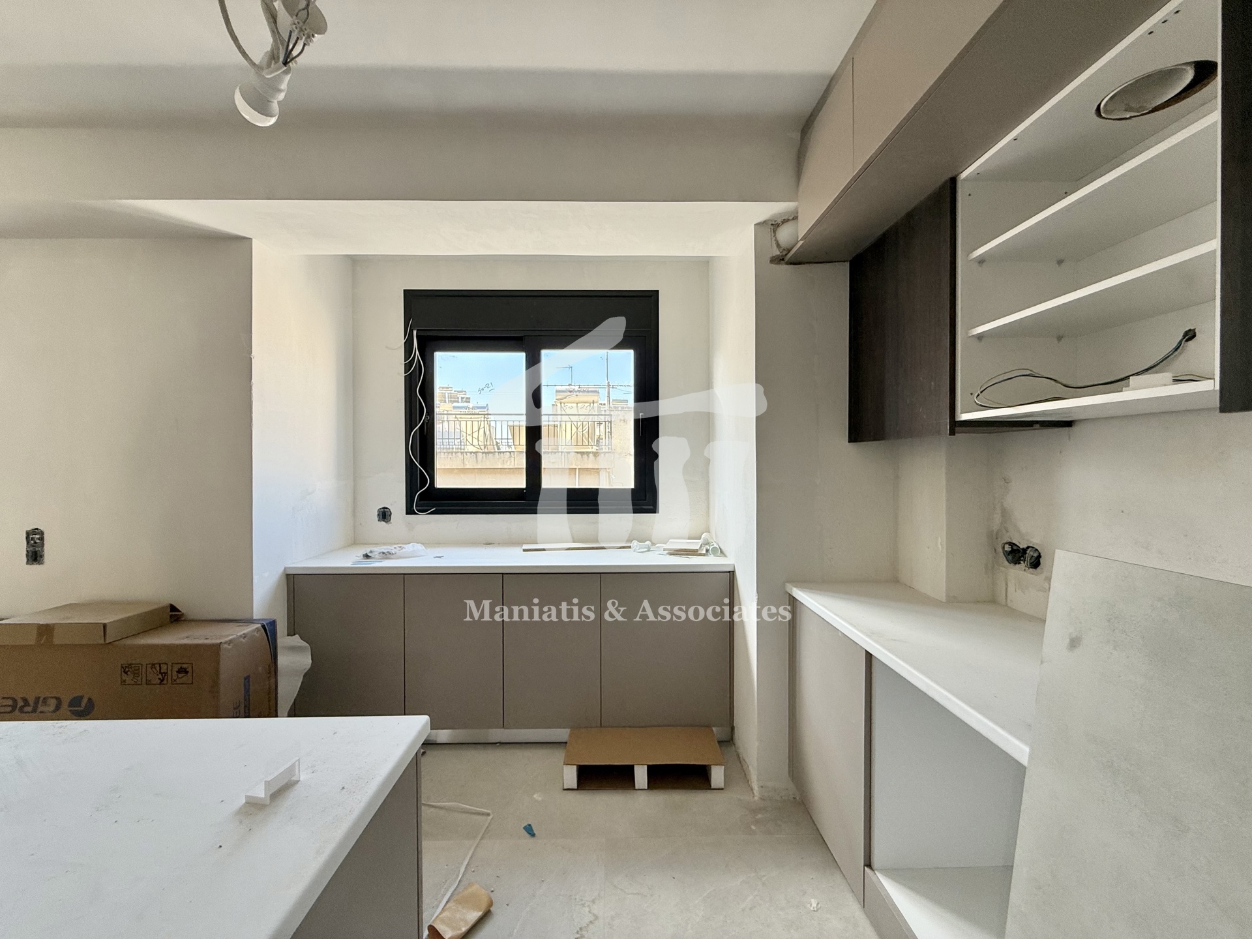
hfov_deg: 102.1
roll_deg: -0.3
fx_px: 506
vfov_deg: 85.7
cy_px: 470
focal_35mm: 14
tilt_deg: -0.9
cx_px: 626
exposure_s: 1/150
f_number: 2.2
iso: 64
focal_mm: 2.22
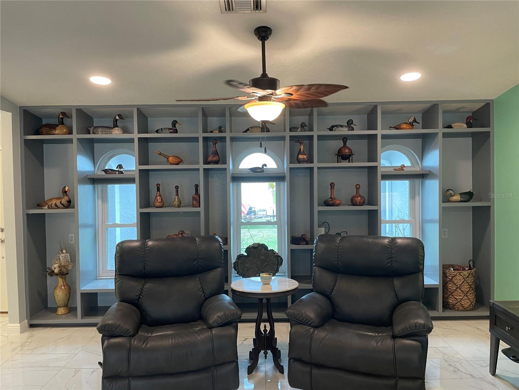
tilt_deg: -1.6
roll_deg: +1.5
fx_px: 390
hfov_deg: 67.3
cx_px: 260
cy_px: 195
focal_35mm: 26
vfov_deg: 53.1
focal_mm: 4.2
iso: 160
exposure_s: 1/60
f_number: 1.6
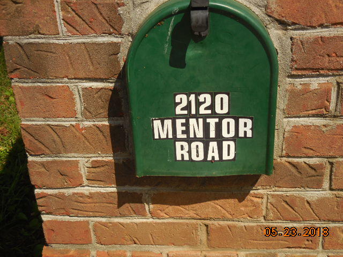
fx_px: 515
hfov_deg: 36.8
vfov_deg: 28.0
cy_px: 128
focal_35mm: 52
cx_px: 172
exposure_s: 1/1000
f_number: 4.3
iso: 125
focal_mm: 9.4
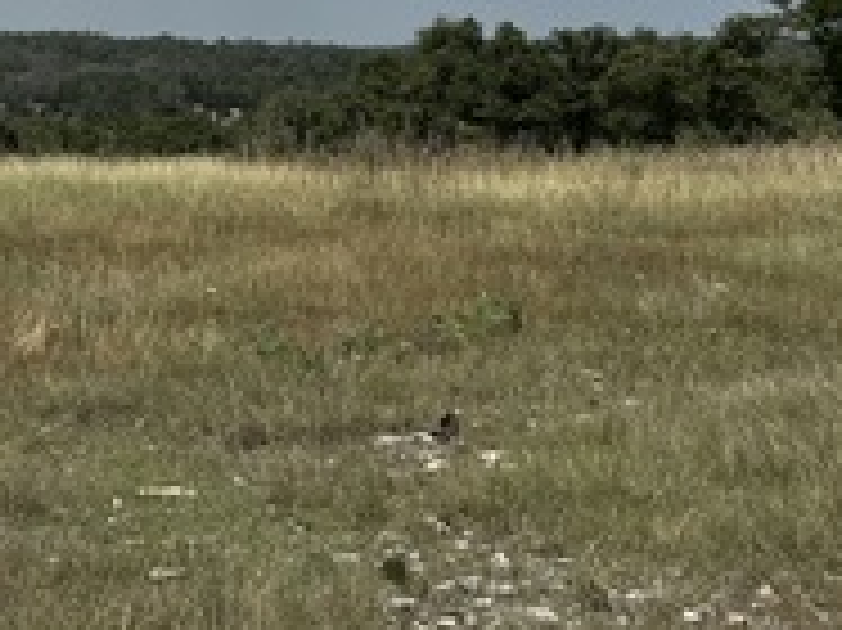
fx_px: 1993
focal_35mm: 82
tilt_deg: +2.1
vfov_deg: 17.4
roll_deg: +1.5
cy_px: -40
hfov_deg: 22.8
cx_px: -27
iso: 80
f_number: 1.78
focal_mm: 6.76
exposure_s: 1/10417
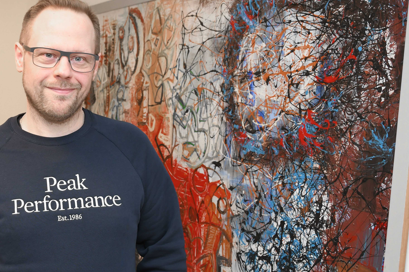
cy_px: 172
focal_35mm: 57
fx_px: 648
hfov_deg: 34.3
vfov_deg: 23.7
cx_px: 100
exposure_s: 1/60
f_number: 5.6
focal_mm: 25
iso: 560
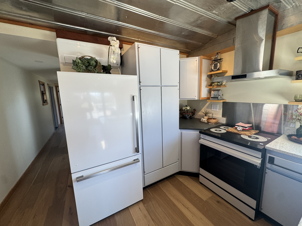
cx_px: 151
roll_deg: +2.6
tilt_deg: -9.3
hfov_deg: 102.1
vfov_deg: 85.7
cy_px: 113
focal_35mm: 14
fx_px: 122
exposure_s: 1/120
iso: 80
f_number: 2.2
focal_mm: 2.22
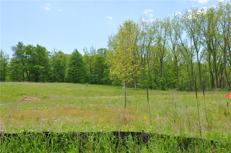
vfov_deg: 34.1
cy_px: 76
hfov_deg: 49.6
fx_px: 250
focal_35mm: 39
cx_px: 116
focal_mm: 26
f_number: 18
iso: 800
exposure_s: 1/320
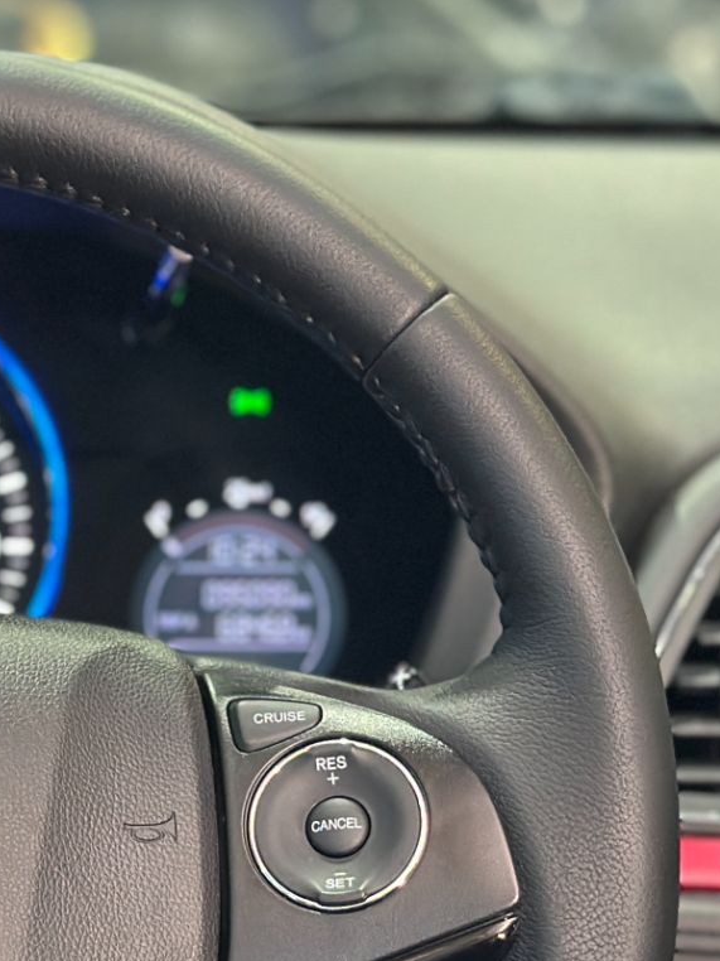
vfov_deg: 16.1
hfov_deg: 12.0
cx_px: -112
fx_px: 3358
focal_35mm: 121
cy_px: 845
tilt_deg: -16.7
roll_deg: -1.7
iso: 400
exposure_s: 1/33
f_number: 1.78
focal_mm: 6.86
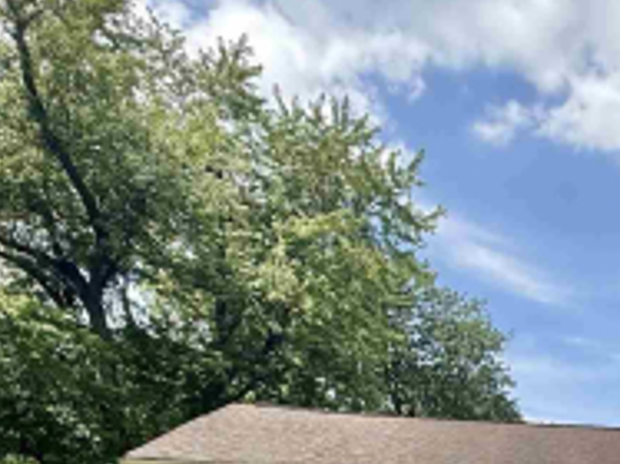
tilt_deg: -1.9
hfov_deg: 30.1
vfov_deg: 24.5
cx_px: 814
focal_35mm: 50
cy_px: 636
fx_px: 895
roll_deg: +0.2
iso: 50
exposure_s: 1/1259
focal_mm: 2.22
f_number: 2.2
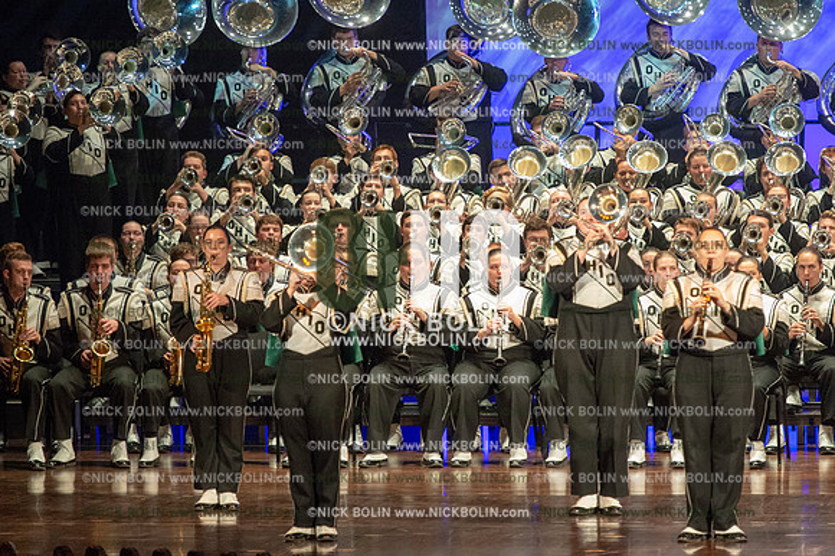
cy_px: 278
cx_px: 418
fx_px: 5563
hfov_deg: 8.6
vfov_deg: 5.7
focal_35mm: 240
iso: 8000
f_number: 5.6
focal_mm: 240
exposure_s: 1/200
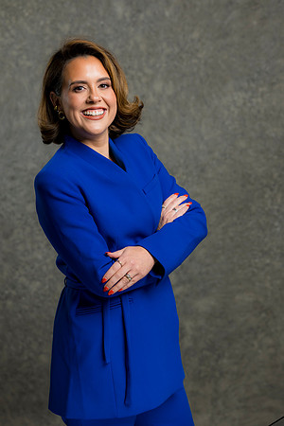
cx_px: 142
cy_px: 213
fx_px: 1006
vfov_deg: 23.9
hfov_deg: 16.1
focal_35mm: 85
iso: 125
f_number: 5
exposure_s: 1/200
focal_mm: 85
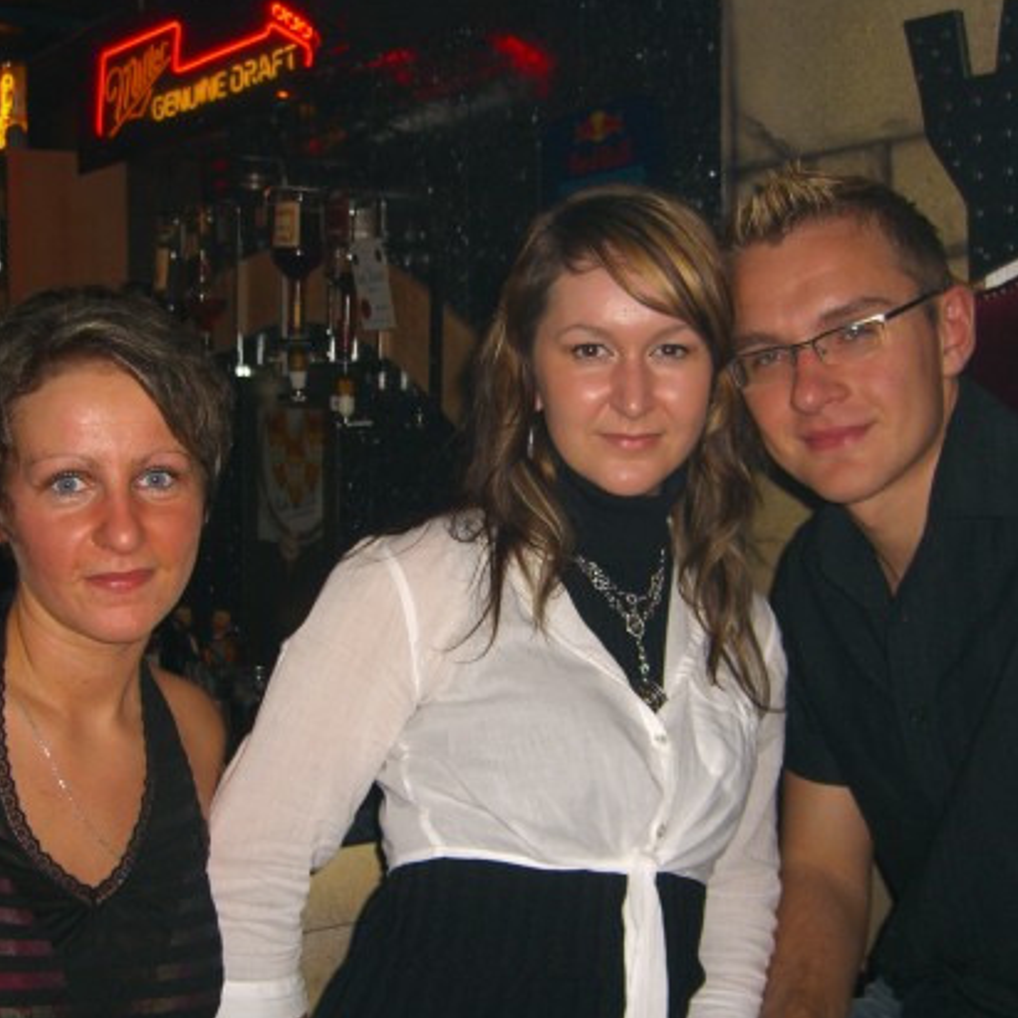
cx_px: 458
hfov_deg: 34.6
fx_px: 1630
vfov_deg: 34.7
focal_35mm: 49
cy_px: 545
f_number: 2.8
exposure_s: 1/60
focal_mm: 7.9
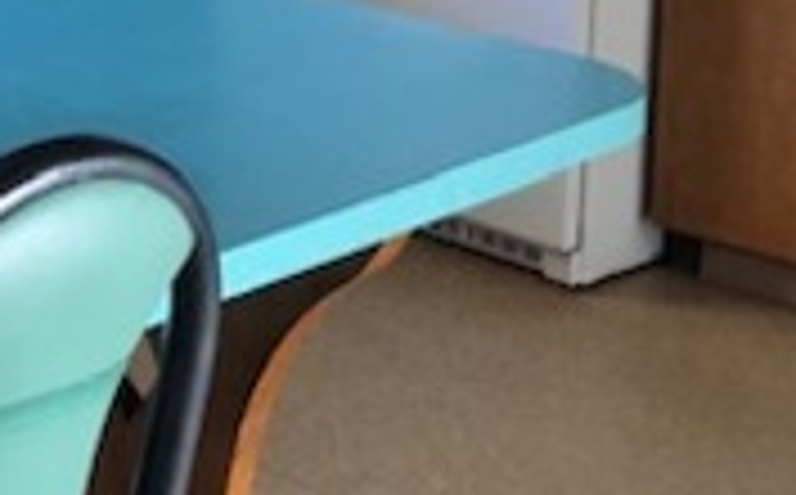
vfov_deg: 10.9
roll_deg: -1.6
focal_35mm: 112
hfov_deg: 18.5
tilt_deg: -7.3
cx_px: 178
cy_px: -396
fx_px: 2426
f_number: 1.8
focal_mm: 3.99
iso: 40
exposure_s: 1/24
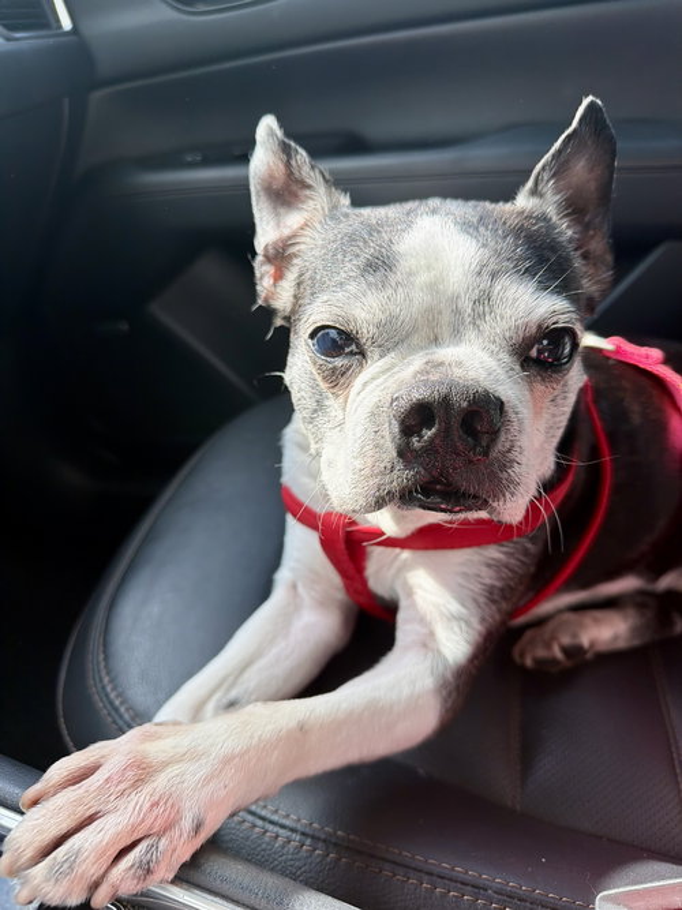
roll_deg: -1.7
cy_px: 455
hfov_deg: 56.8
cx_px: 341
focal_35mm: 24
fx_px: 631
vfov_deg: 71.6
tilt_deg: -35.3
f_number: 1.78
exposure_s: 1/757
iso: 80
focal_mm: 6.76
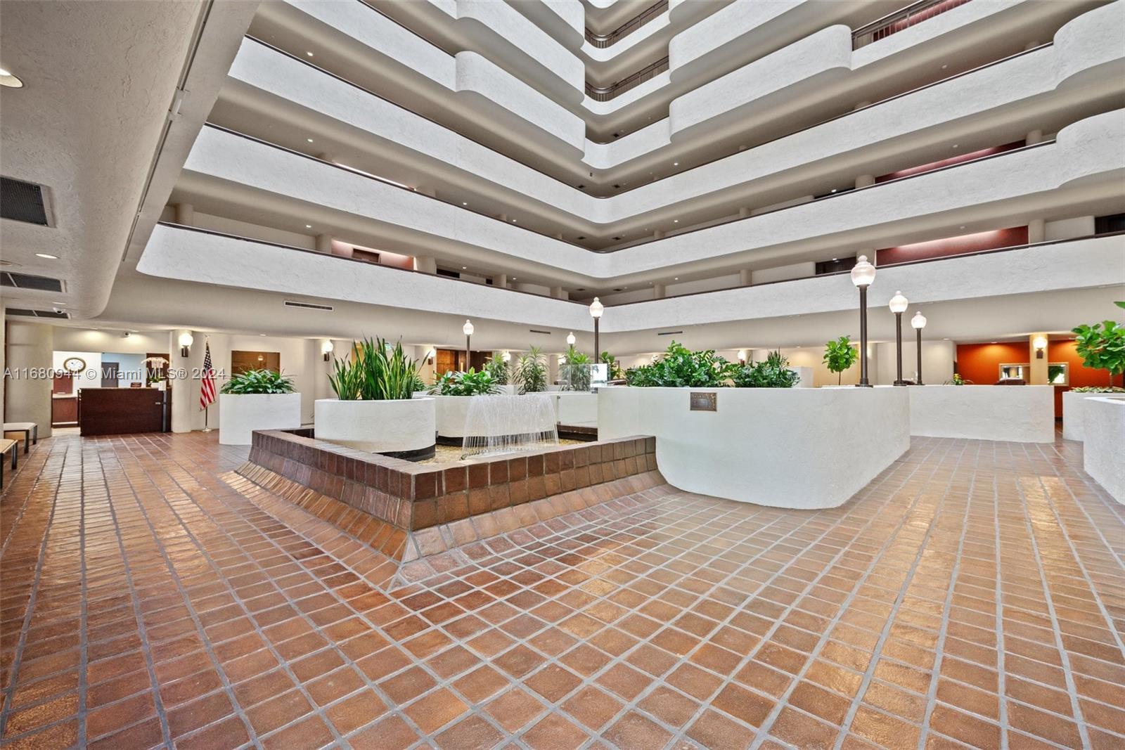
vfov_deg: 81.2
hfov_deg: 104.2
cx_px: 562
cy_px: 375
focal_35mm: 14
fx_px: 438
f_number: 8
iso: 560
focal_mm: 14
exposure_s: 1/13
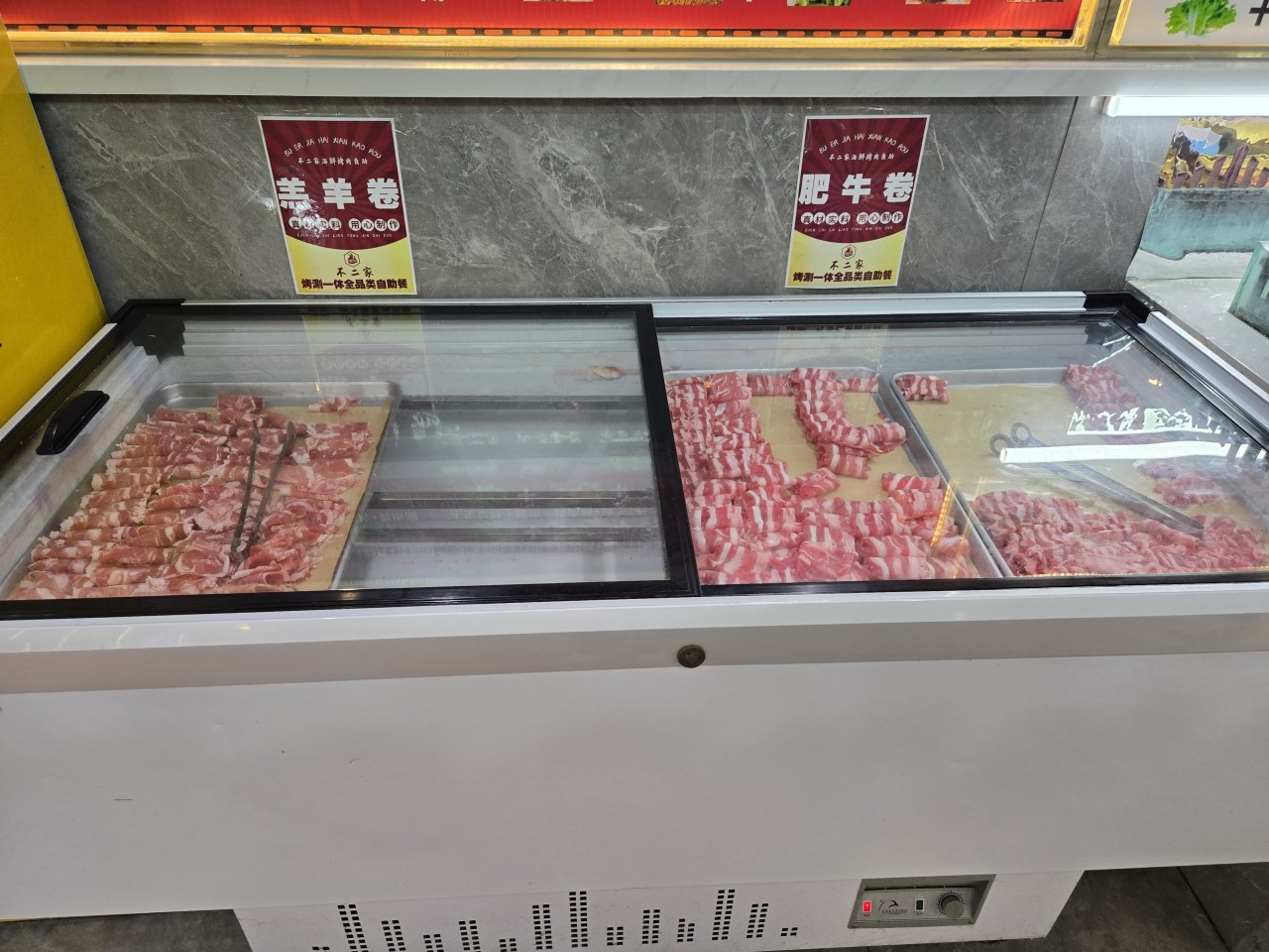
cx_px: 634
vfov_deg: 58.9
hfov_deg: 73.9
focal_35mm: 23
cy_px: 476
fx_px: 843
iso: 64
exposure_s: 1/100
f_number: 1.8
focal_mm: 5.4
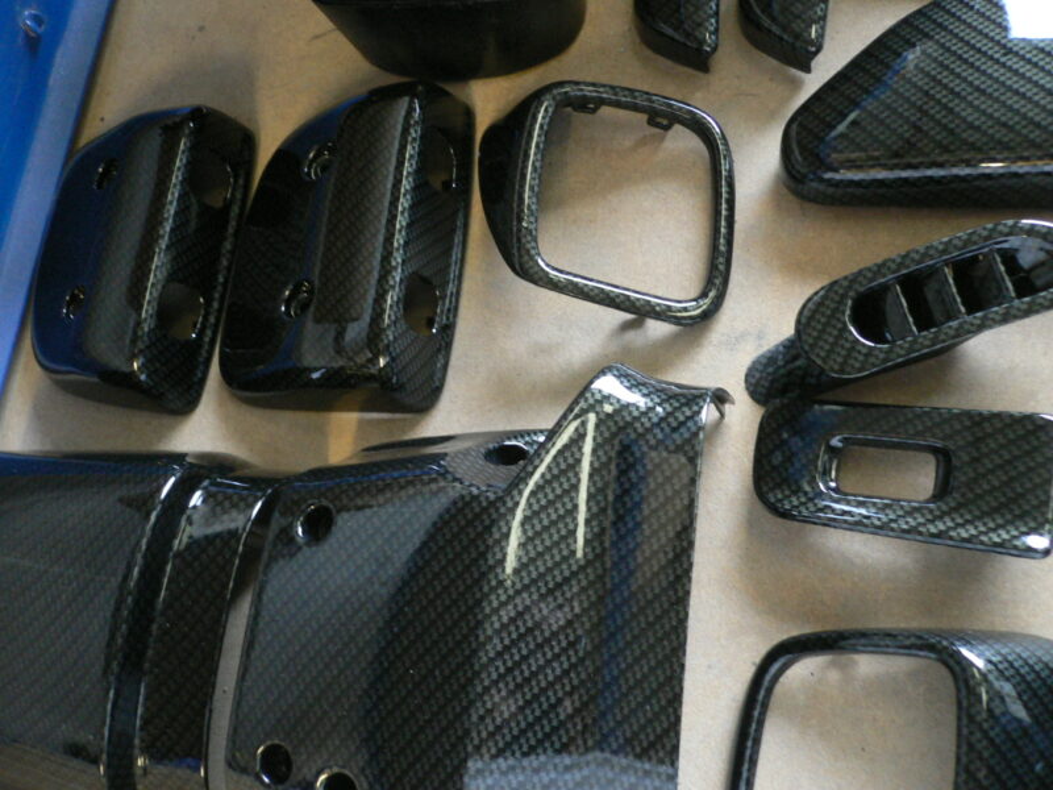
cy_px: 395
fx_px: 1065
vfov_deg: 40.7
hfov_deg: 52.6
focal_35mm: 35
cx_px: 526
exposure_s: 1/8
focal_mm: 5.8
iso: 200
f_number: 2.8
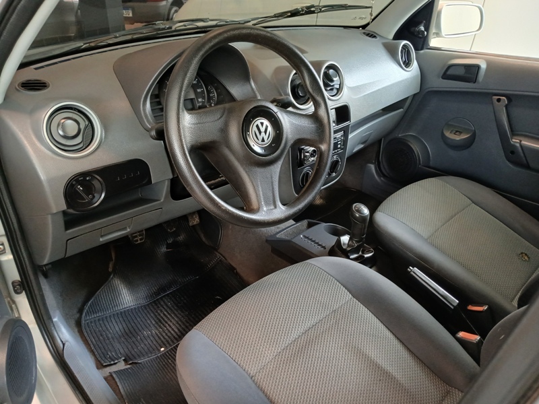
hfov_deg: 67.3
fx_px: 405
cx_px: 270
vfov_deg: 53.1
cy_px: 202
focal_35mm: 26
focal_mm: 3.98
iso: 250
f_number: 1.8
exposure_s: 1/60
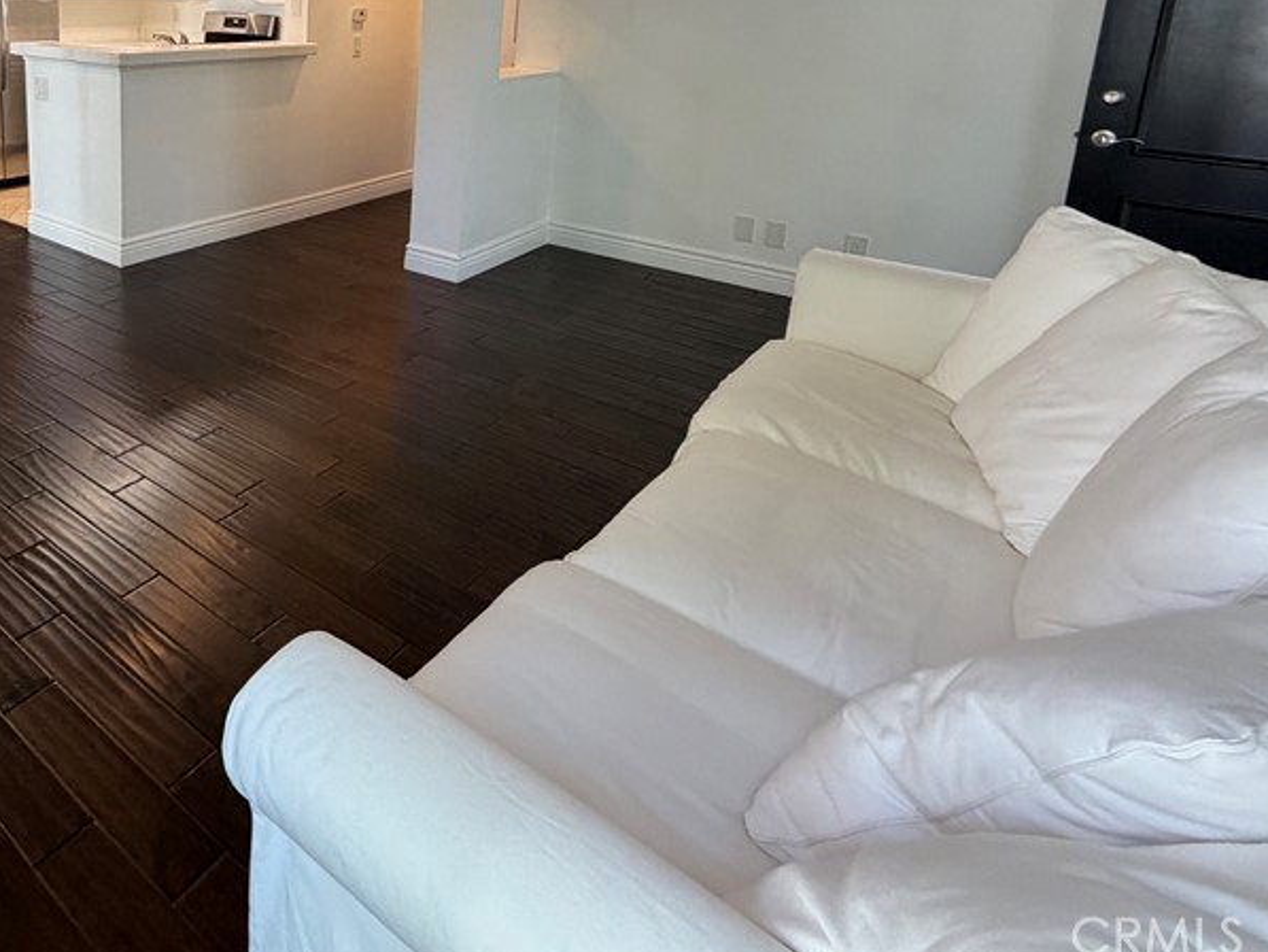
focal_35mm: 24
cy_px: 151
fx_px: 879
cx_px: 234
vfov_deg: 52.1
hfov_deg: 64.5
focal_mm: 2.22
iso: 250
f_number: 2.2
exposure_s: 1/120
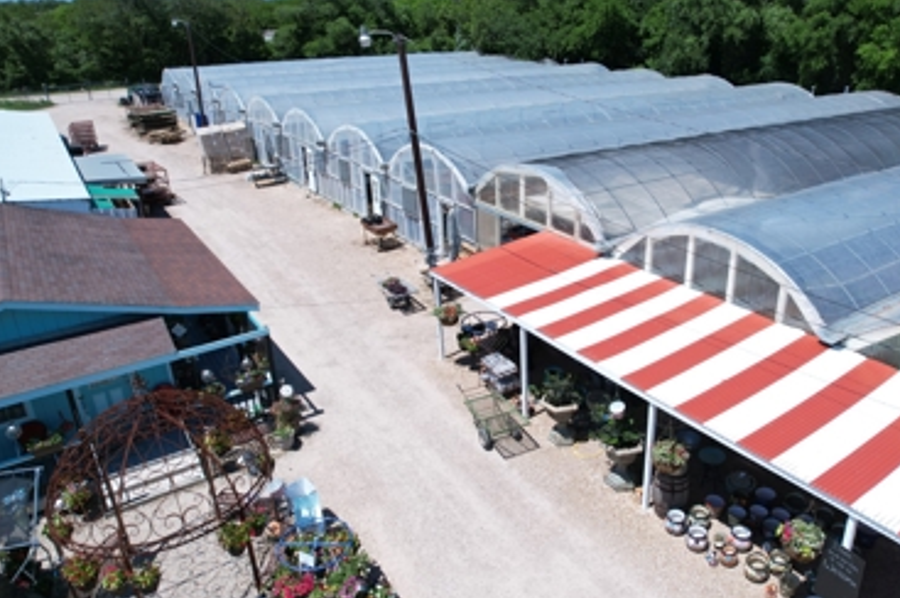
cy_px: 277
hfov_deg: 67.1
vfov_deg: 47.8
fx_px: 674
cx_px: 517
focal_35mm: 27
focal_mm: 8.38
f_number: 2.8
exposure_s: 1/2000
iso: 100
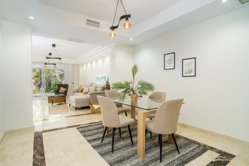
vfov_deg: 67.4
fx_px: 124
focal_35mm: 18
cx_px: 124
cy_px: 83
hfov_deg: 90.0
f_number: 10
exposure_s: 1/160
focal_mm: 18
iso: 320
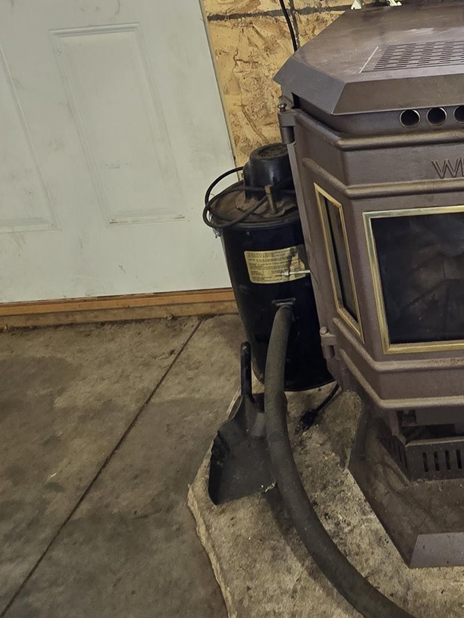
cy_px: 116
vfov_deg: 51.6
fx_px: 590
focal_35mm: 33
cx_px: 454
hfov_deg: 38.5
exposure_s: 1/60
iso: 64
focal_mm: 2.2
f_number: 2.2
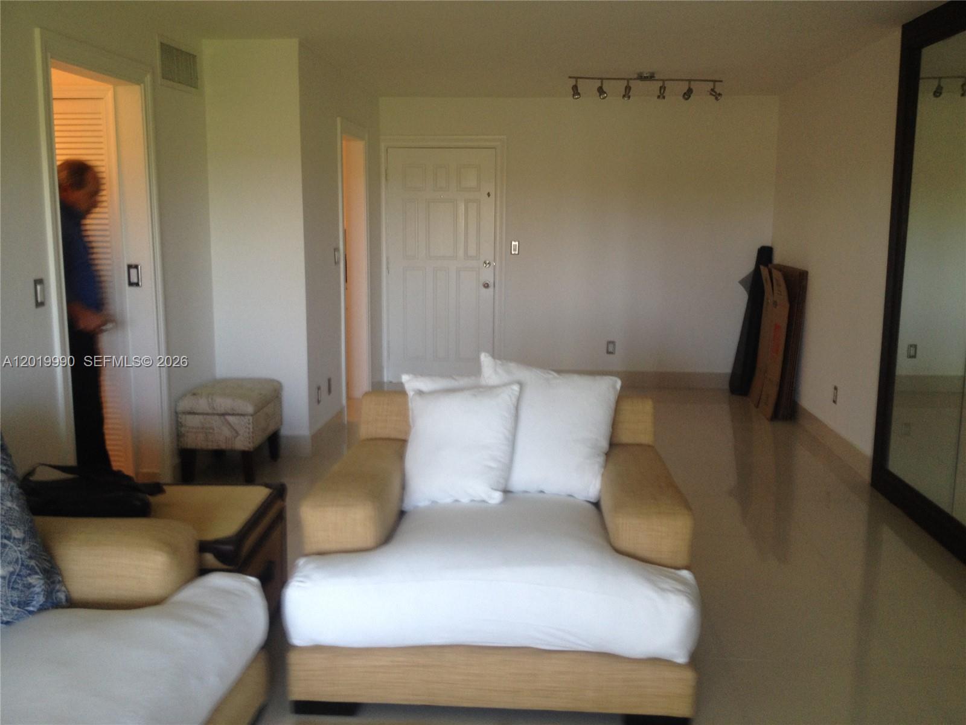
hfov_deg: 52.6
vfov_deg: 40.7
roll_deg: -0.4
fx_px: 977
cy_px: 362
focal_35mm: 35
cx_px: 483
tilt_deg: -14.2
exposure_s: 1/24
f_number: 2.4
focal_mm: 4.28
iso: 50
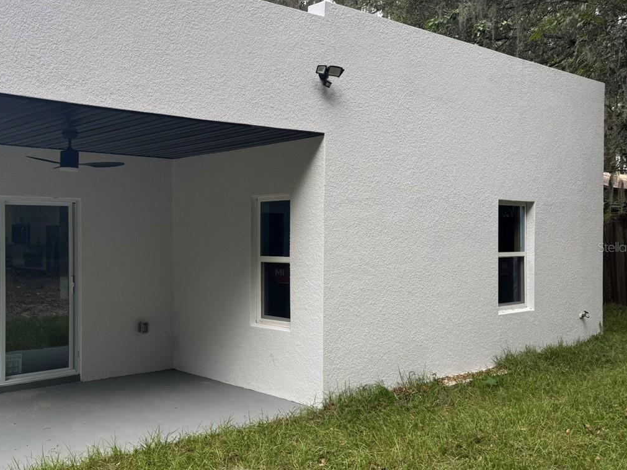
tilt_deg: -1.3
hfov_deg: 47.2
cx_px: 160
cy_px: 247
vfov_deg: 37.7
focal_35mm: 38
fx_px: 688
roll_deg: -0.2
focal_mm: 6.76
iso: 80
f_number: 1.78
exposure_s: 1/707
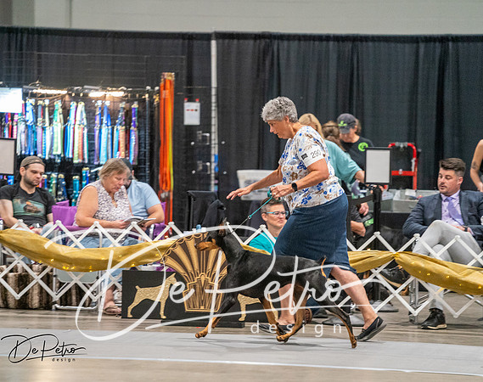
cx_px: 213
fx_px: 3261
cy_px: 191
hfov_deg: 8.5
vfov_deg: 6.7
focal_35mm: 229
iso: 6400
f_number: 2.8
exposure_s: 1/250
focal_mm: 200
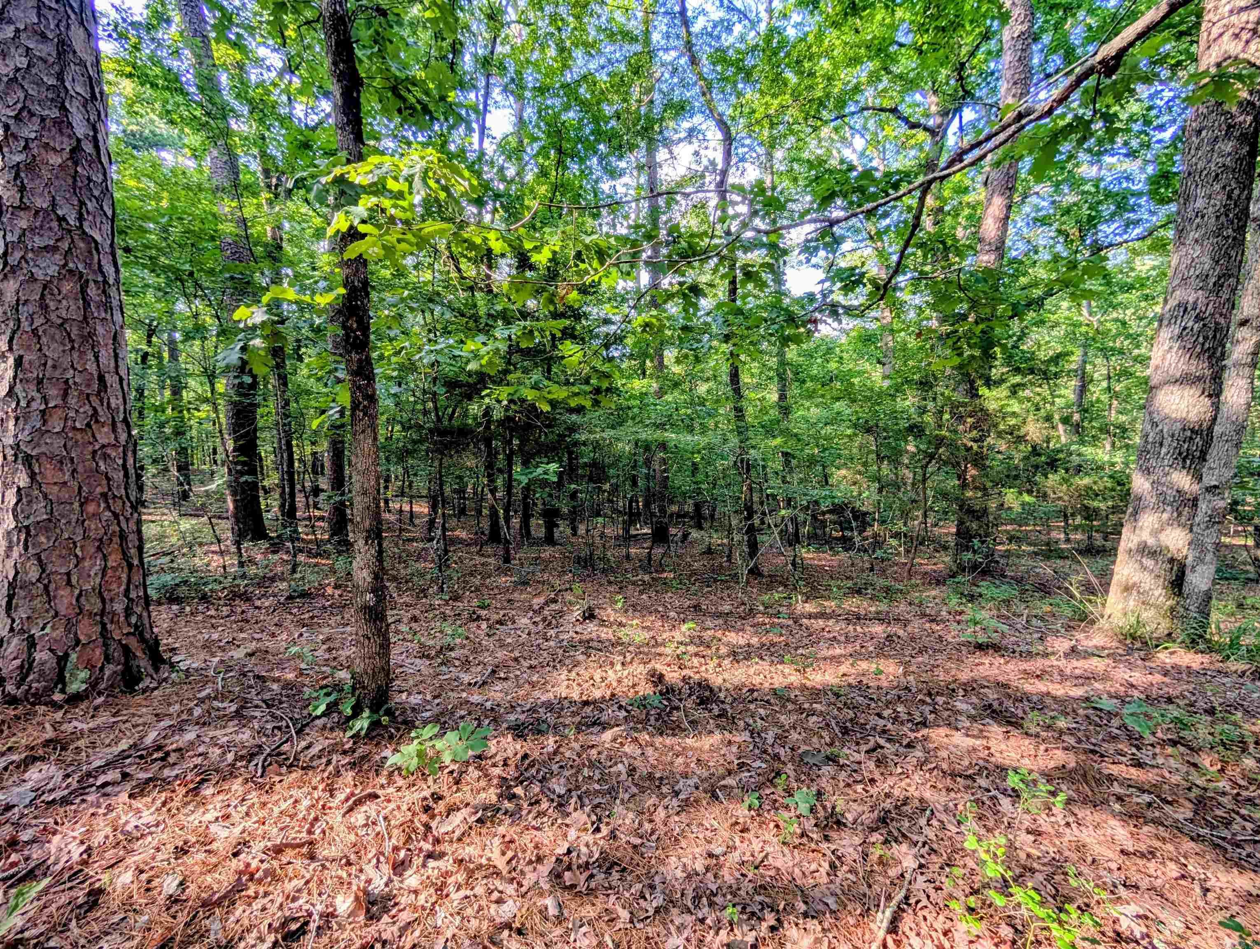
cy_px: 474
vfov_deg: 94.6
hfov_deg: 110.5
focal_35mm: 12
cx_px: 630
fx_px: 437
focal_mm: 2.02
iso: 46
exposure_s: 1/243
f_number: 1.7
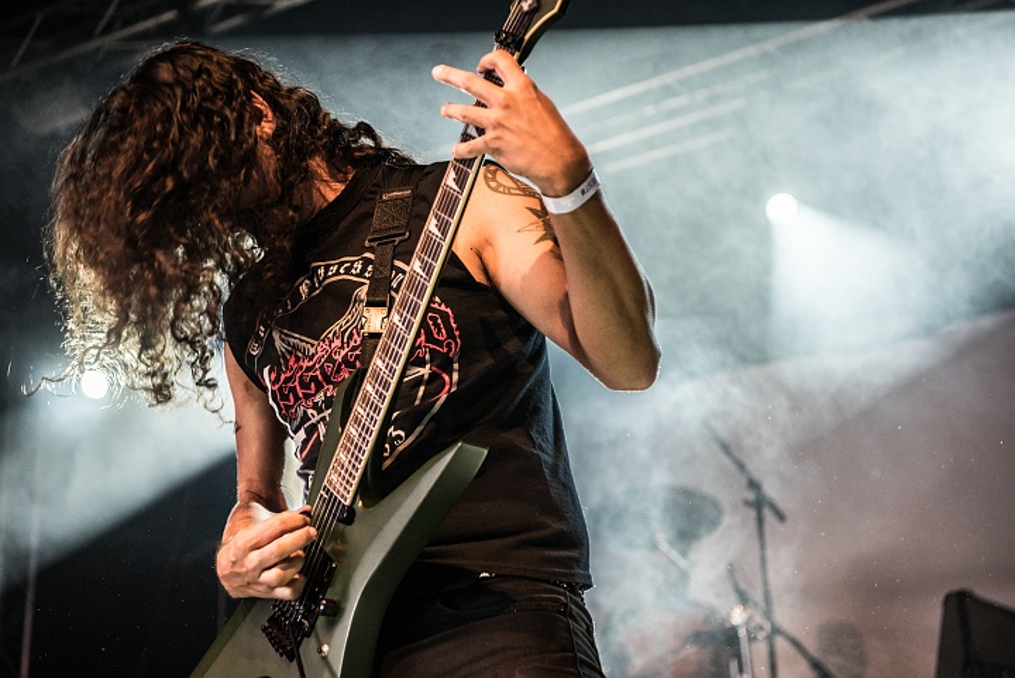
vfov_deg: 21.9
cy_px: 339
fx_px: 1749
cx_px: 508
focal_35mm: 62
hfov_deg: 32.4
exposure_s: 1/125
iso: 400
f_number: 3.5
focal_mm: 62
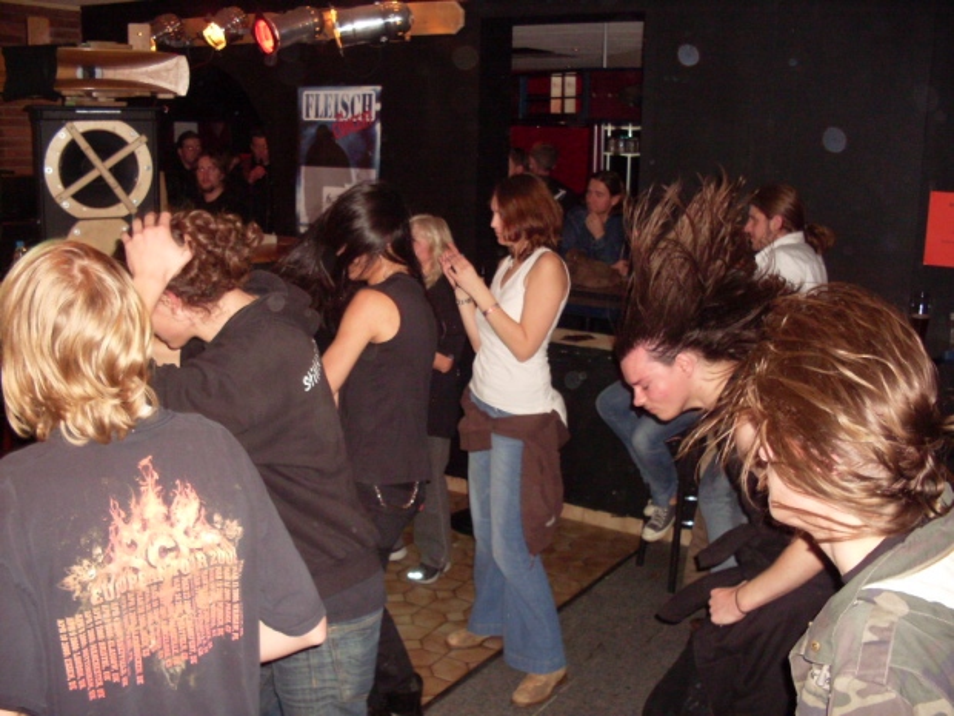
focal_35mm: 38
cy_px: 358
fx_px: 1047
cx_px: 477
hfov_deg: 49.0
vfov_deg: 37.7
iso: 240
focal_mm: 6.3
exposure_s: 1/45
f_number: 2.8
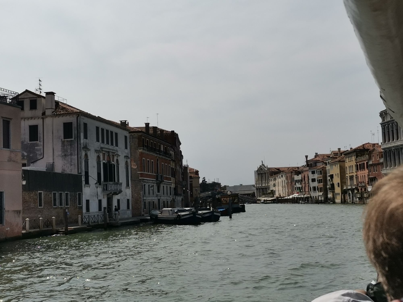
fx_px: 605
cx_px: 202
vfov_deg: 28.0
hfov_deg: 36.8
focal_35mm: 52
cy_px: 151
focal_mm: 4.75
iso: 50
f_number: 1.8
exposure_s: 1/5587
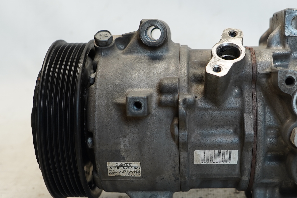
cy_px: 109
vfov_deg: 24.6
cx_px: 203
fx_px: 453
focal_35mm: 55
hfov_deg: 35.8
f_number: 4
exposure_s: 1/60
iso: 250
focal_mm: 23
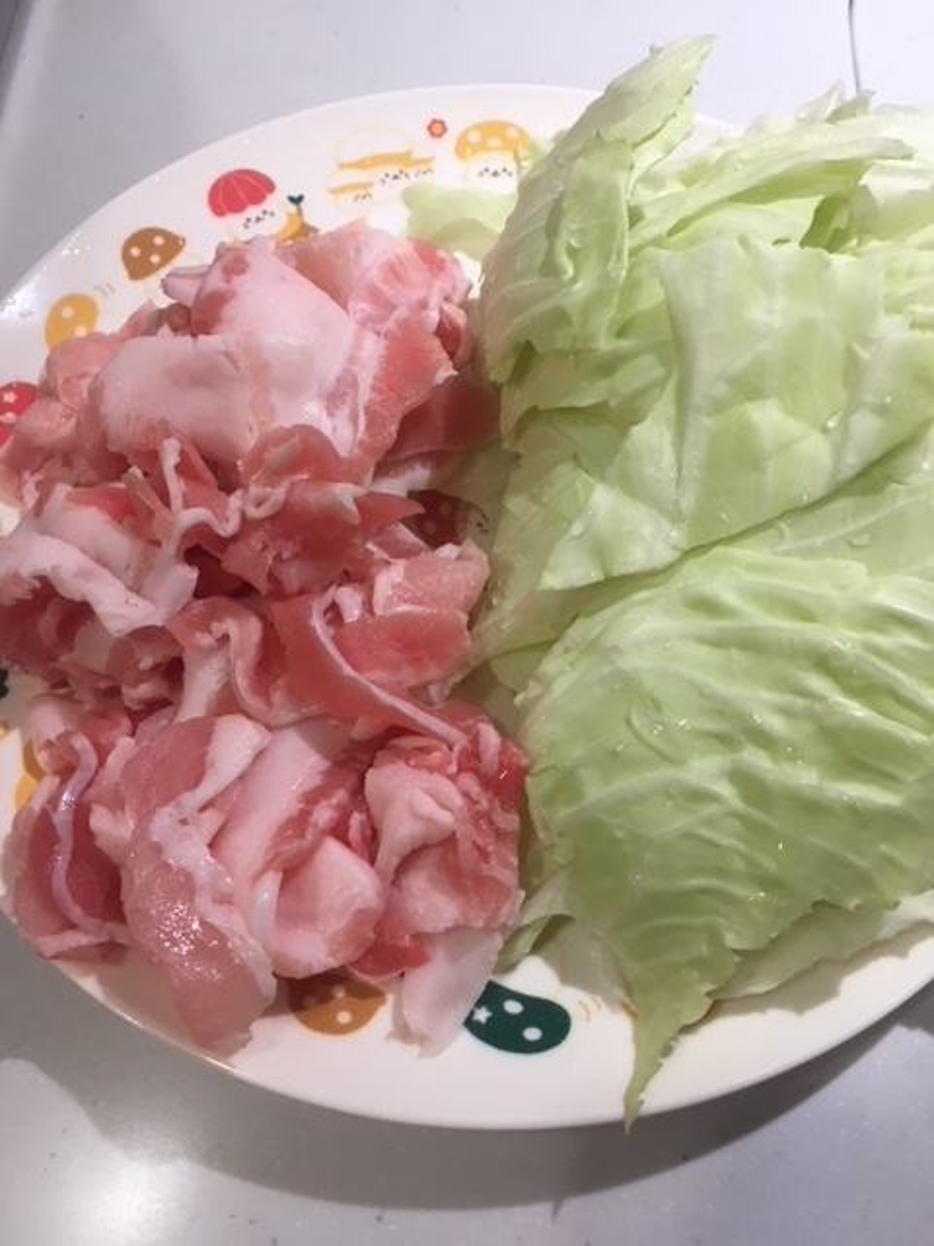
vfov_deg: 61.7
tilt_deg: -62.8
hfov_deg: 48.2
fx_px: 1043
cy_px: 623
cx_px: 467
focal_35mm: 29
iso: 40
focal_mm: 4.15
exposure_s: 1/33
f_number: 2.2
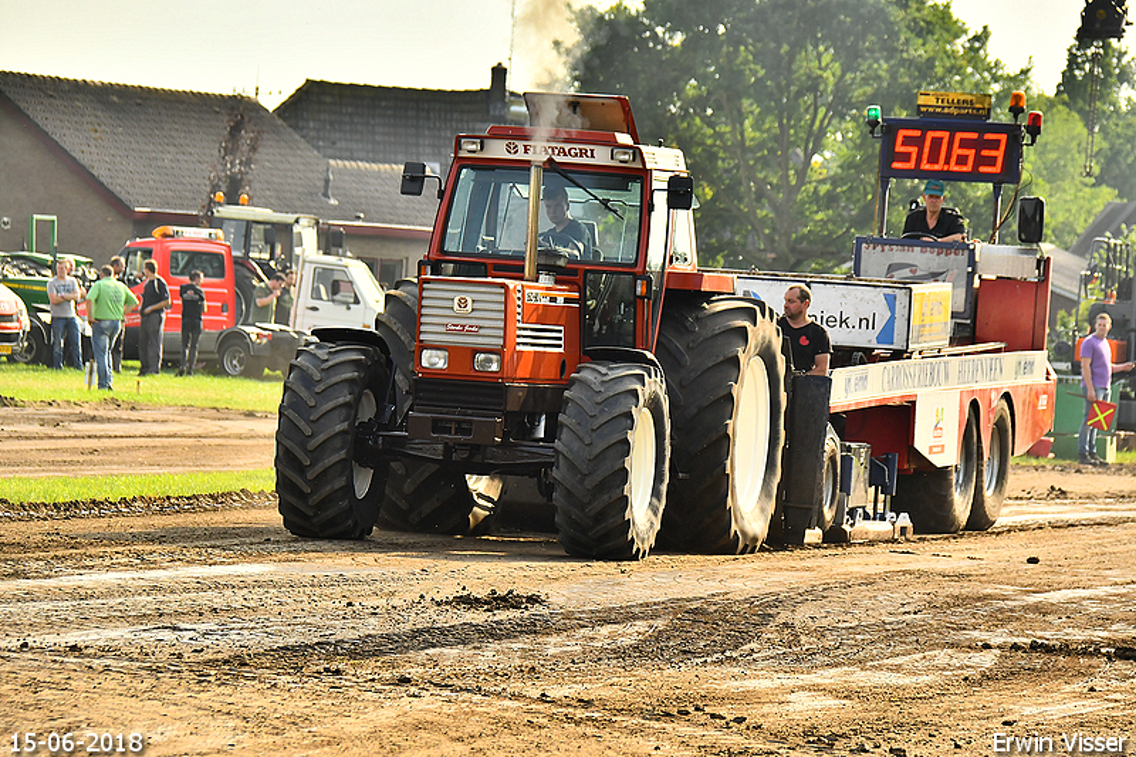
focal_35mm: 262
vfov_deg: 5.2
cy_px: 378
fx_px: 8281
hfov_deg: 7.8
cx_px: 568
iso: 500
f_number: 7.1
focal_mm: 175
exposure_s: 1/1600
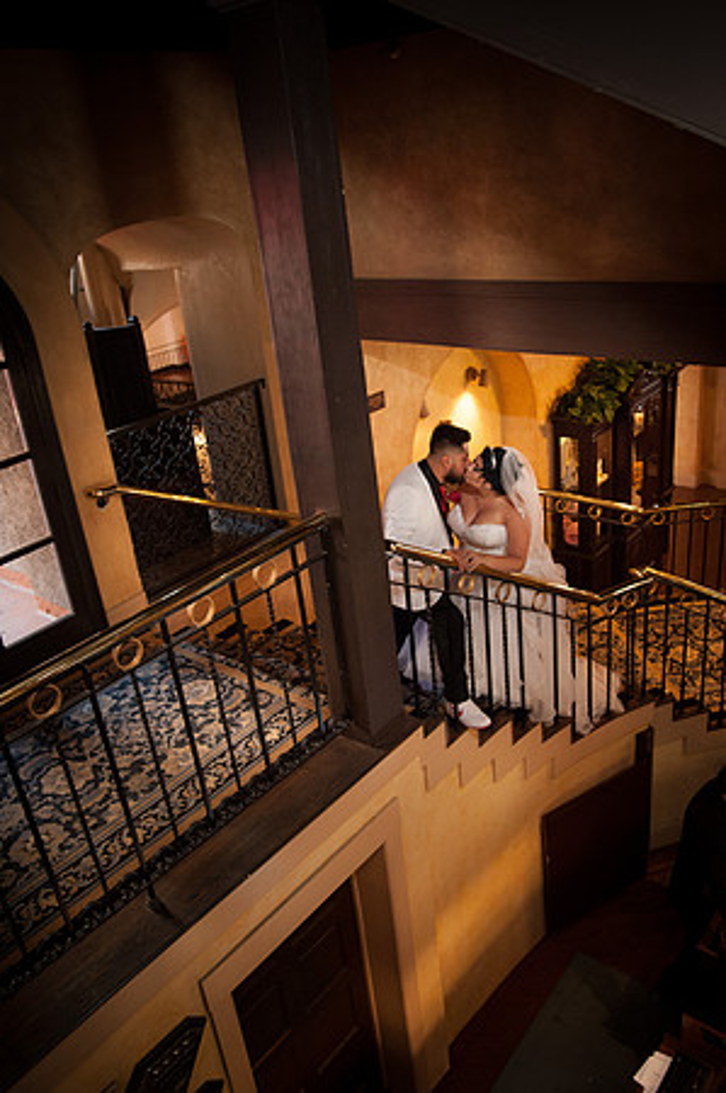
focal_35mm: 28
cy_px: 546
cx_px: 363
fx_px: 849
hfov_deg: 46.3
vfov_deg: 65.5
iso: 4000
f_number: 4.5
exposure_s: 1/80
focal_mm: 28
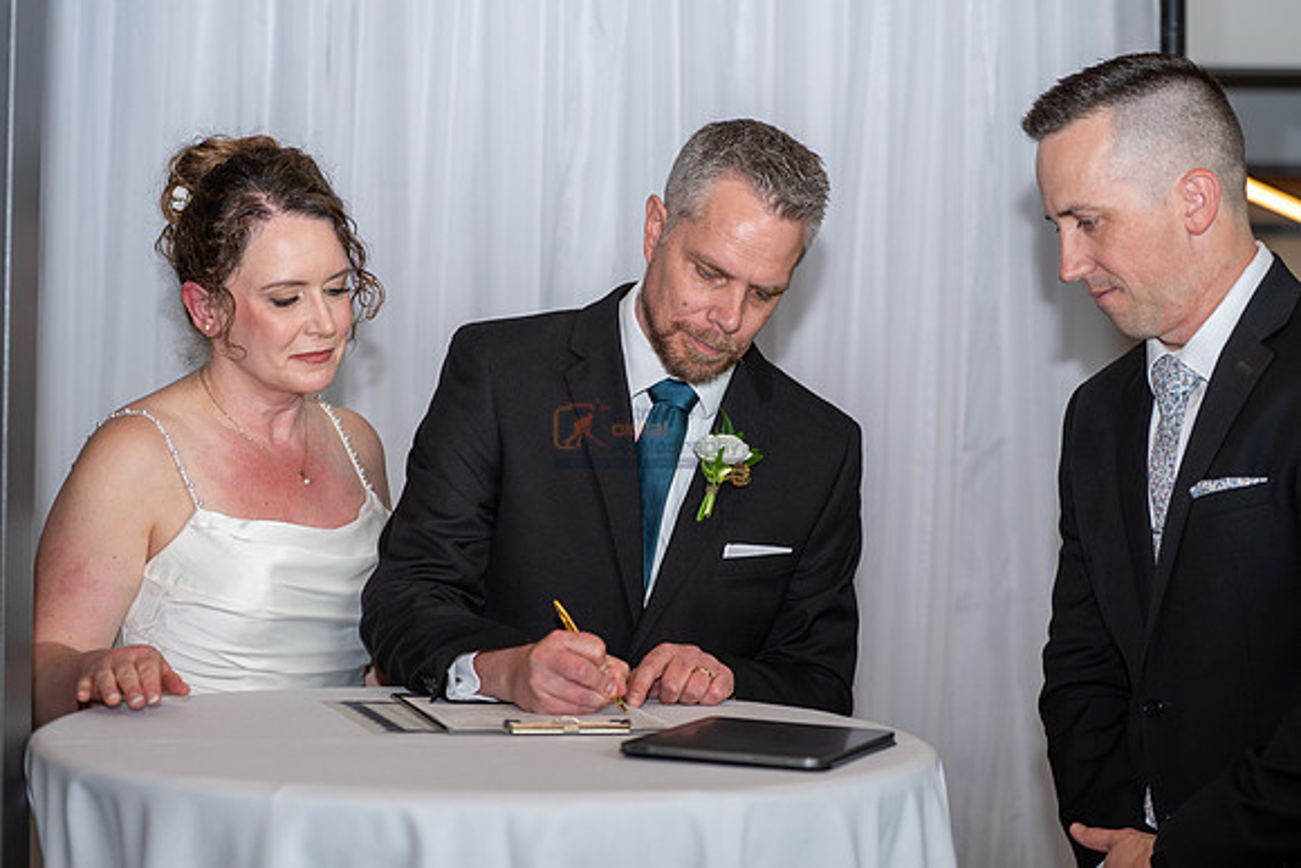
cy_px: 434
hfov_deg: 27.0
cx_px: 650
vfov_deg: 18.2
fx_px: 2711
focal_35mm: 75
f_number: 4
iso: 125
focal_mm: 75
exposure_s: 1/160
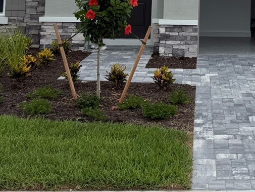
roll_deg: -1.3
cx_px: 244
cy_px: -43
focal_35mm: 76
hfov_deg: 24.7
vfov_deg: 18.3
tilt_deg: +4.3
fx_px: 560
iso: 100
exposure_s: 1/5714
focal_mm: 6.76
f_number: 1.78
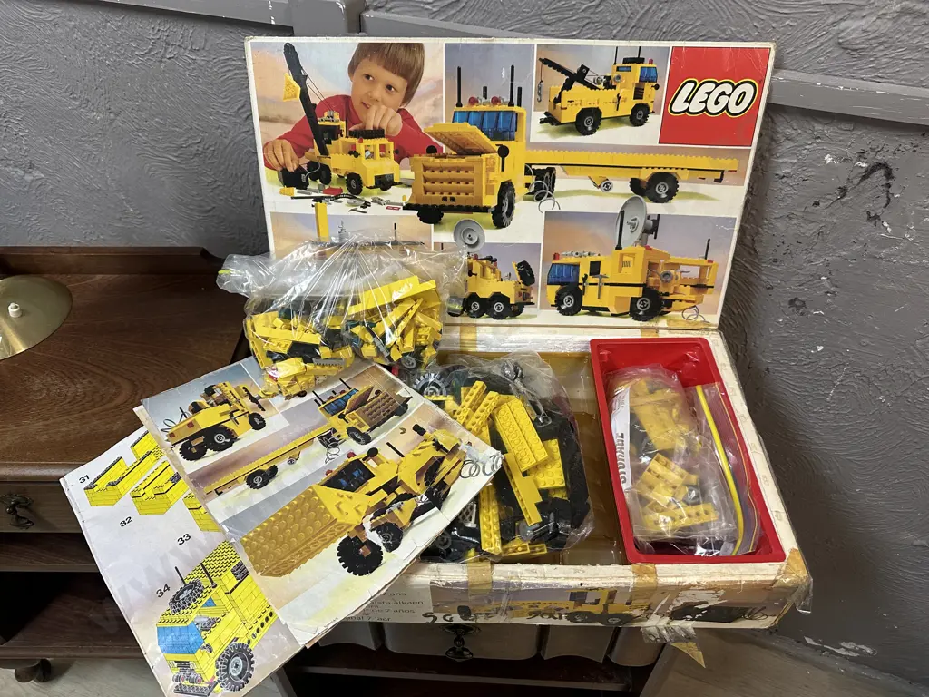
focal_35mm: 24
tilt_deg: -42.6
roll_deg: +0.4
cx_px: 464
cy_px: 348
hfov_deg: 71.6
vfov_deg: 56.8
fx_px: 644
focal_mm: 6.86
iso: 200
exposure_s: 1/100
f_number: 1.78
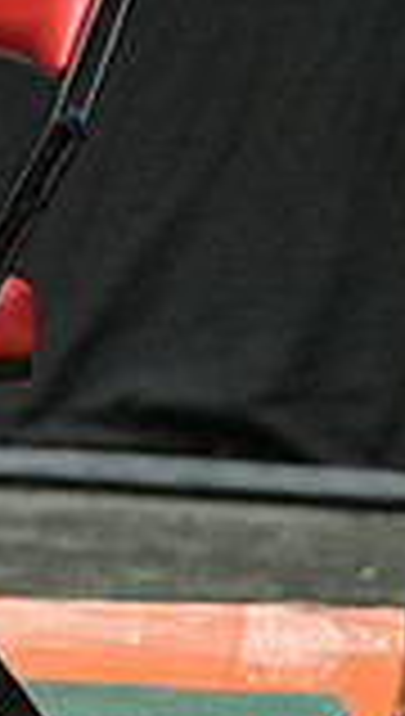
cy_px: -74
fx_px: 8417
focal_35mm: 443
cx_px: -752
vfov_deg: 4.9
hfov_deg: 2.7
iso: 6400
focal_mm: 116
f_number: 2.8
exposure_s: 1/800
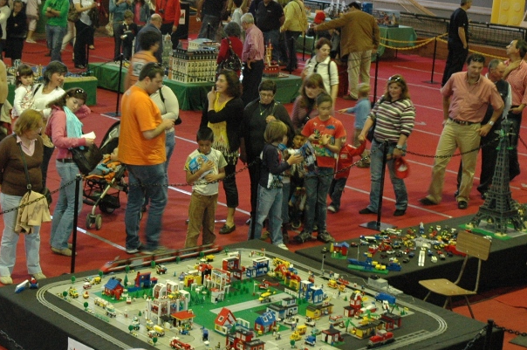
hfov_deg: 25.6
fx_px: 1153
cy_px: 141
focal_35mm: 79
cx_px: 171
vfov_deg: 17.2
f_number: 5.6
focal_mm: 31
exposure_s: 1/15
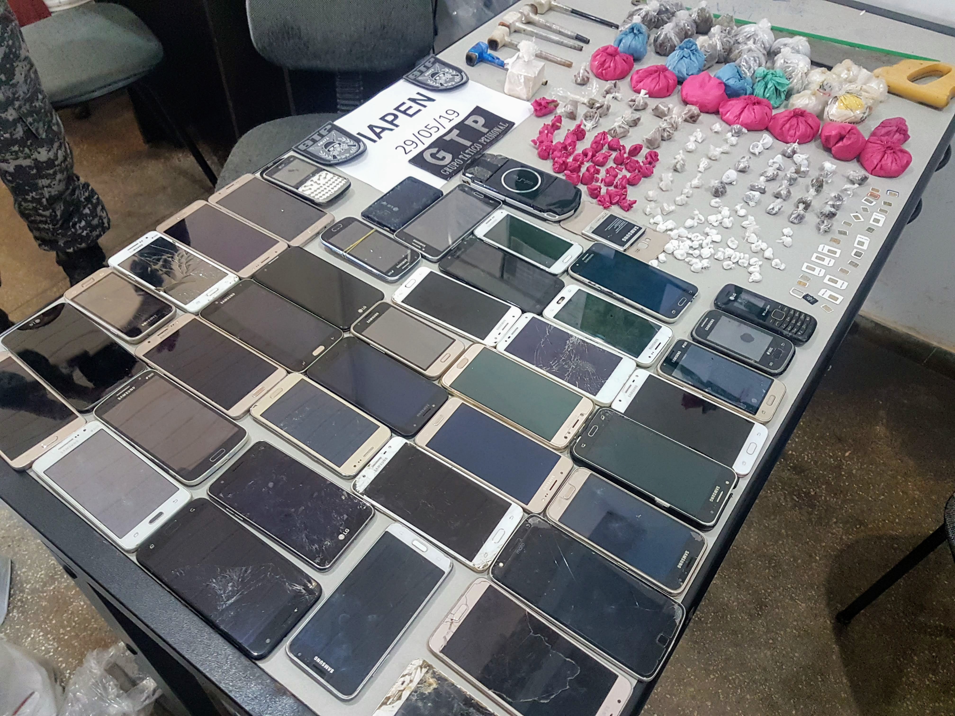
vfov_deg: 53.1
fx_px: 717
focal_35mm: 26
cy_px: 358
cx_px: 478
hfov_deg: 67.3
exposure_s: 1/24
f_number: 1.7
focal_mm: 4.2
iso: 250
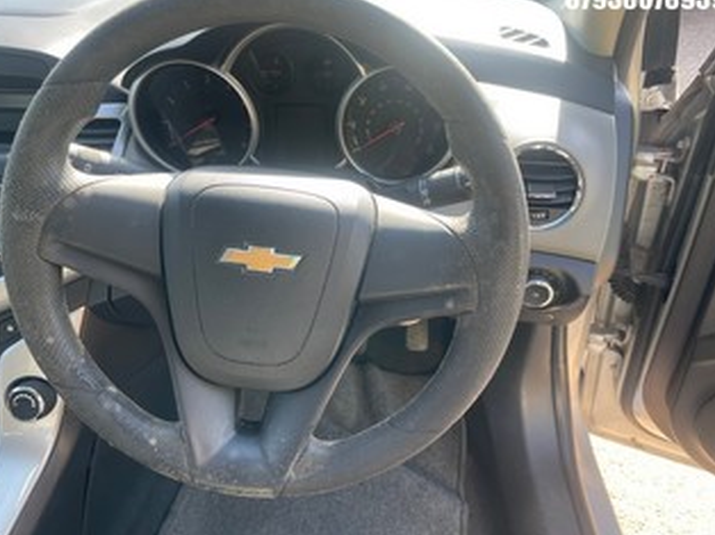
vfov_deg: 48.1
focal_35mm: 29
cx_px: 330
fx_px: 599
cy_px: 253
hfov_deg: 61.6
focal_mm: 4.2
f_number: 1.6
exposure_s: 1/121
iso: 32
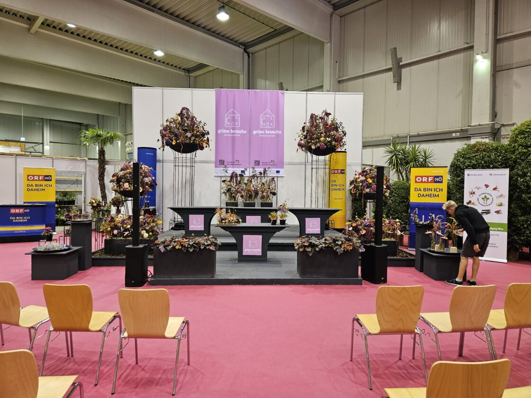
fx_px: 353
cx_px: 266
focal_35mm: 23
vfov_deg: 58.9
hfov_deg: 73.9
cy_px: 199
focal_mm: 5.4
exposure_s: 1/100
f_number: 1.8
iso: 320
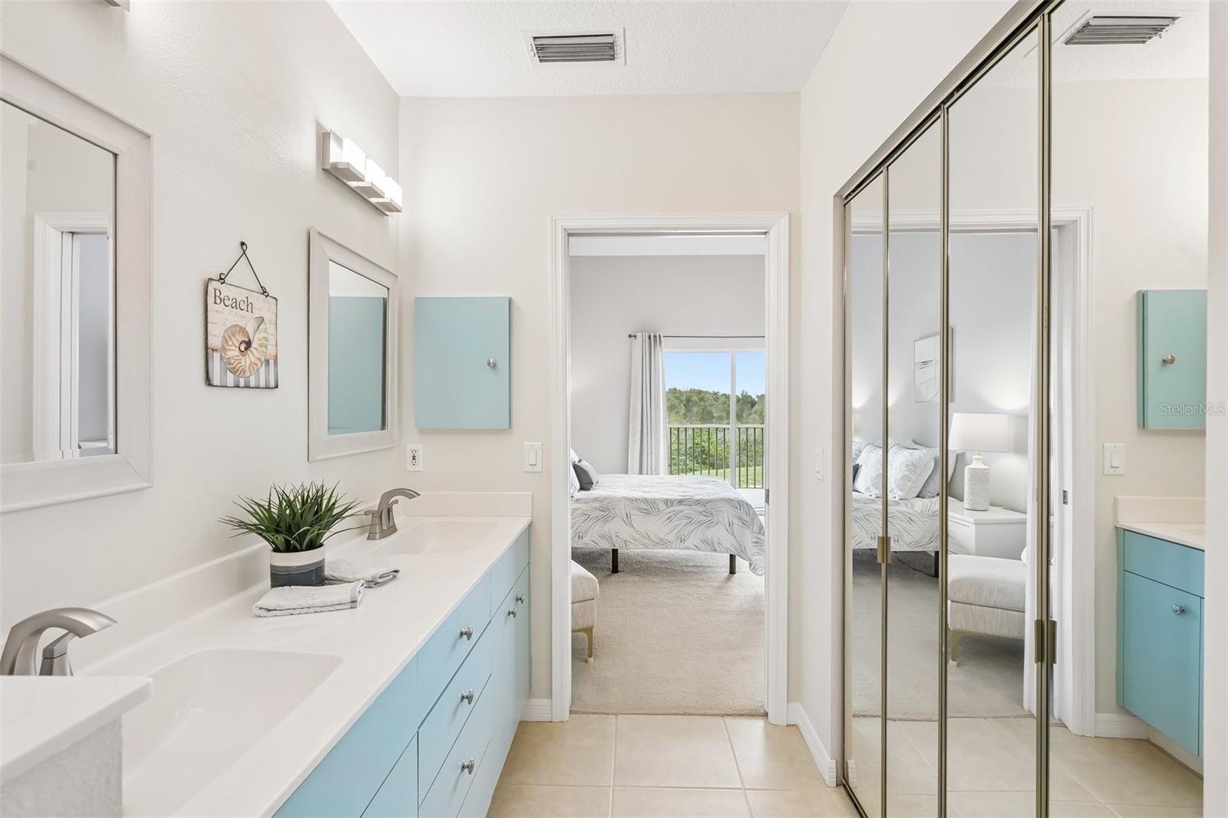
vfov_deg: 73.7
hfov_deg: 96.7
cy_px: 409
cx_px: 614
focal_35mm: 16
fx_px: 546
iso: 400
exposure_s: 1/30
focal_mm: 16
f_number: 8
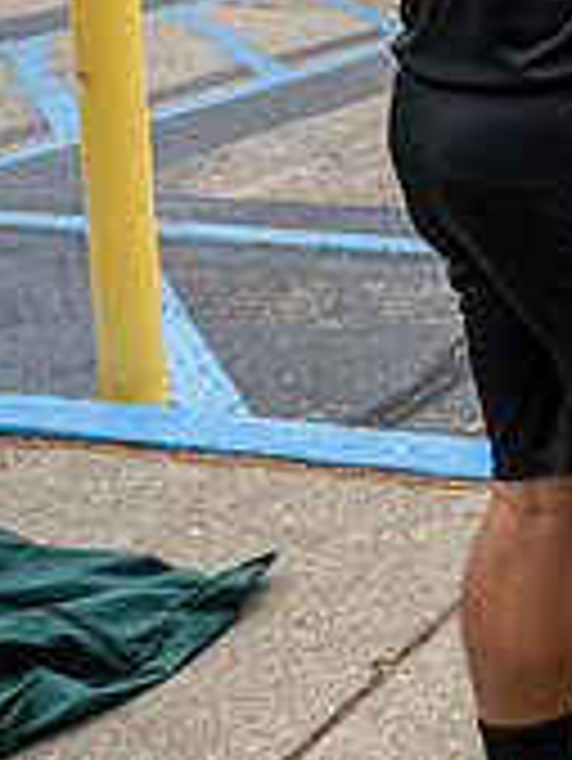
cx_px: 1180
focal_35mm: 79
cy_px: -101
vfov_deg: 23.1
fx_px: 1738
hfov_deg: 14.9
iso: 2000
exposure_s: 1/4000
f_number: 4
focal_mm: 24
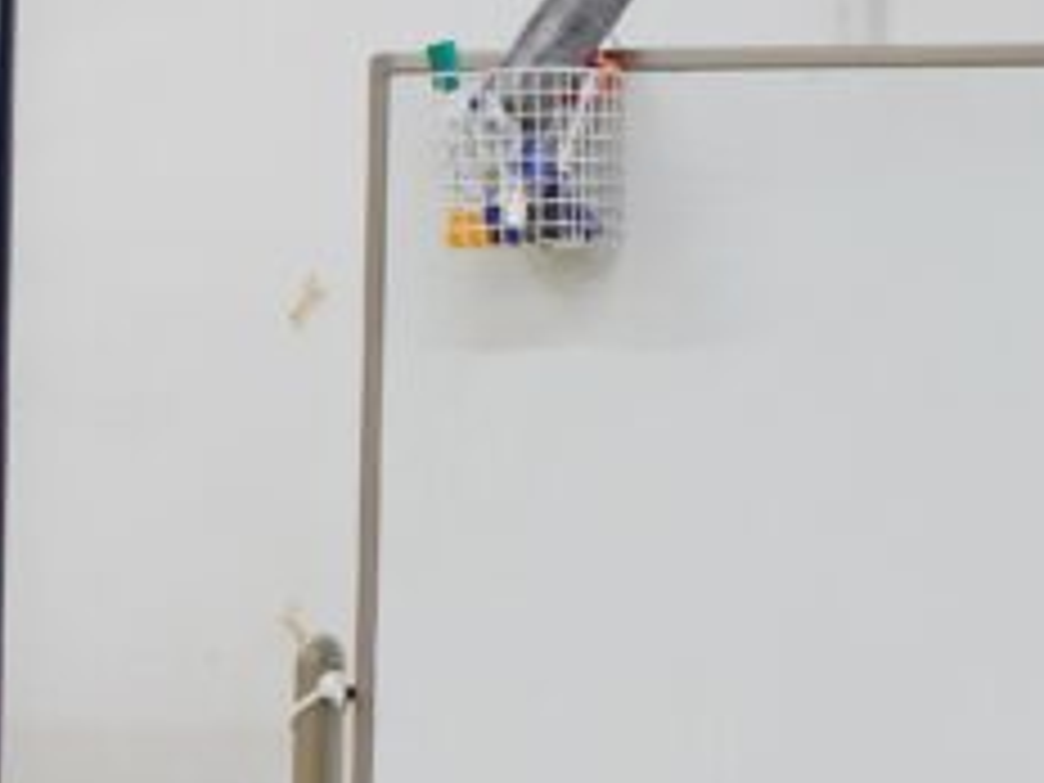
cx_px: -1058
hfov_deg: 6.0
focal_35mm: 319
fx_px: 9621
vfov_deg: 4.6
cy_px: 1280
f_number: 4
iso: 640
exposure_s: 1/160
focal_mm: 50
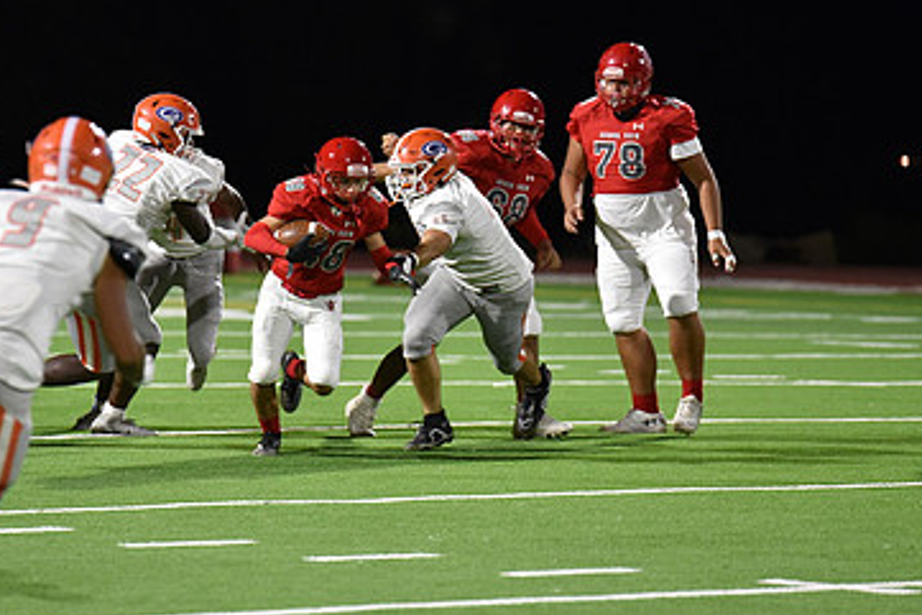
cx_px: 335
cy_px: 246
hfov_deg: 6.4
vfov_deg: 4.3
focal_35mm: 321
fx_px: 8224
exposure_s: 1/500
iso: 4000
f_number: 2.8
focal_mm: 200
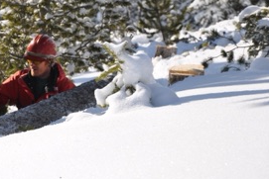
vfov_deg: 4.9
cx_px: 50
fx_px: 2085
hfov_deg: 7.4
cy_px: 73
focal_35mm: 279
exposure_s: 1/800
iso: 200
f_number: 7.1
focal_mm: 105
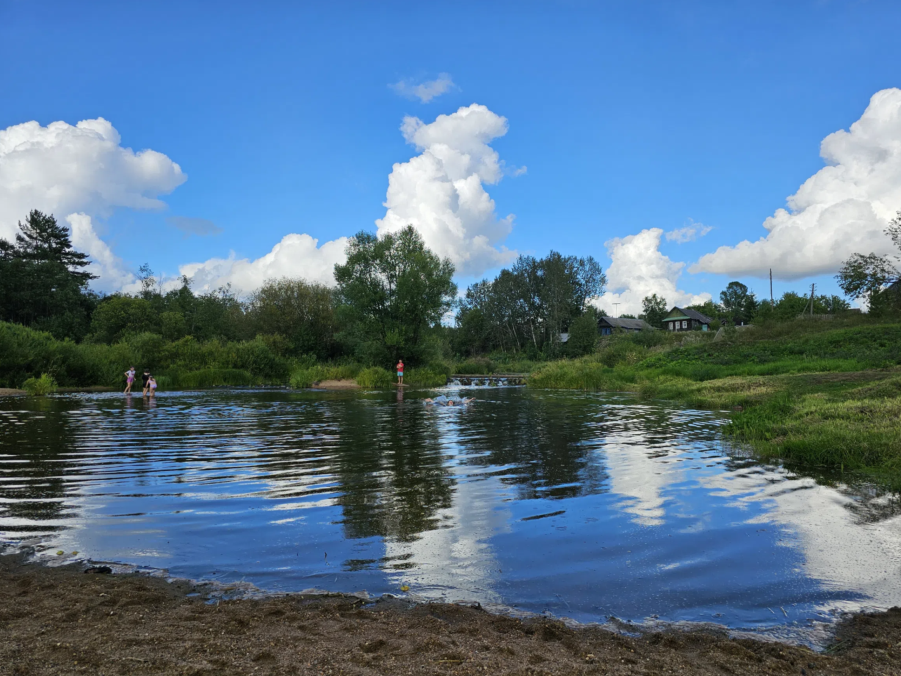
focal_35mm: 24
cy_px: 345
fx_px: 625
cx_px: 461
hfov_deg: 71.6
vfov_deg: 56.8
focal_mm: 6.3
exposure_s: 1/825
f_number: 1.7
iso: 10
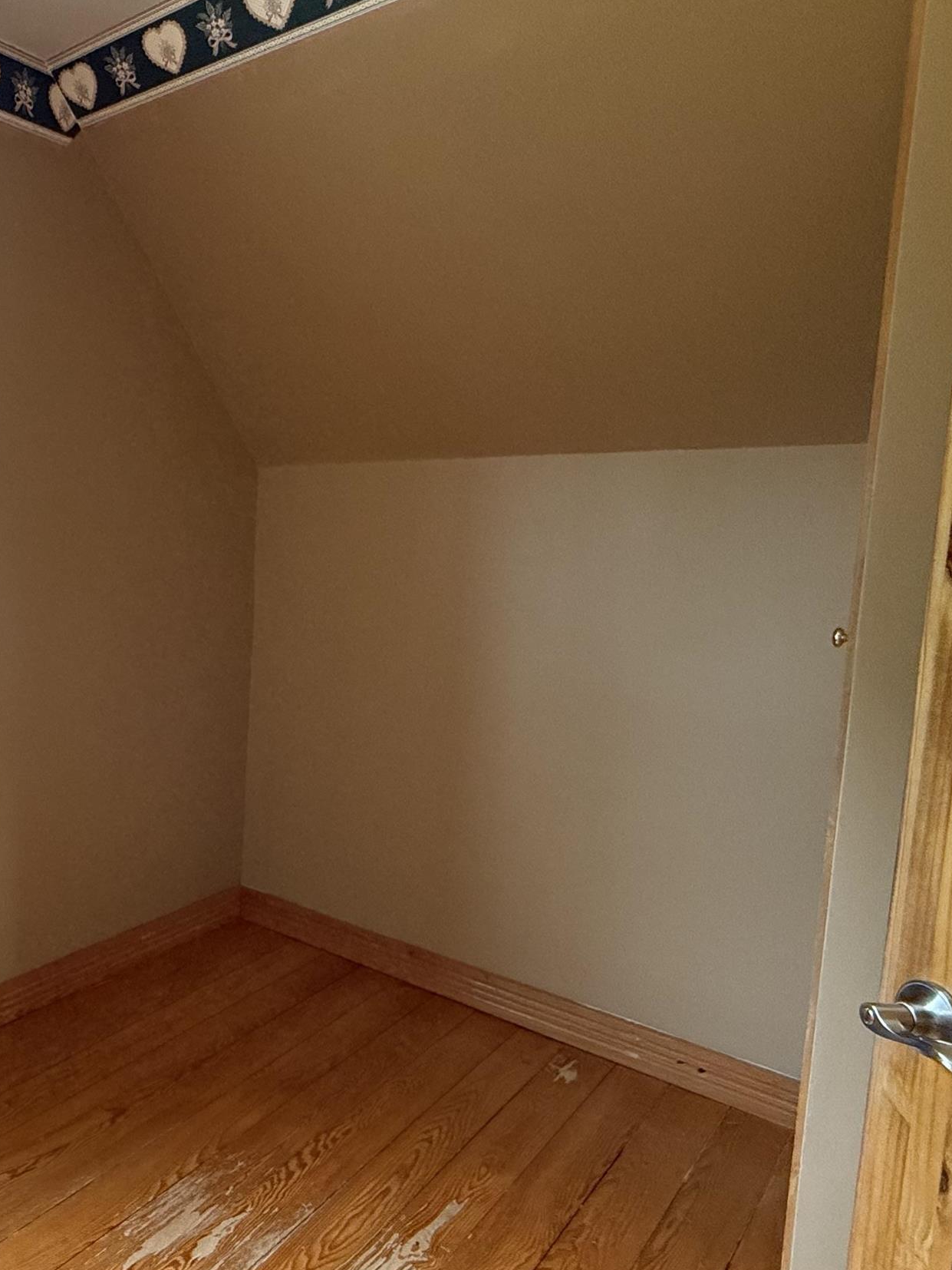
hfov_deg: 45.4
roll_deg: -0.4
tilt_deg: -6.5
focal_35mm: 26
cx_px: 13
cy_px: 649
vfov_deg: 67.3
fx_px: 953
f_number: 2.2
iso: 500
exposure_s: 1/120
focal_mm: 2.22
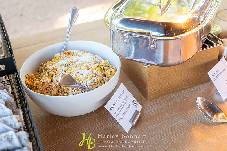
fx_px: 296
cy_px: 76
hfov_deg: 41.9
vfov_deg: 28.6
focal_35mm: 47
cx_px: 114
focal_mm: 47
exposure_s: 1/40
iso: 100
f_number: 4
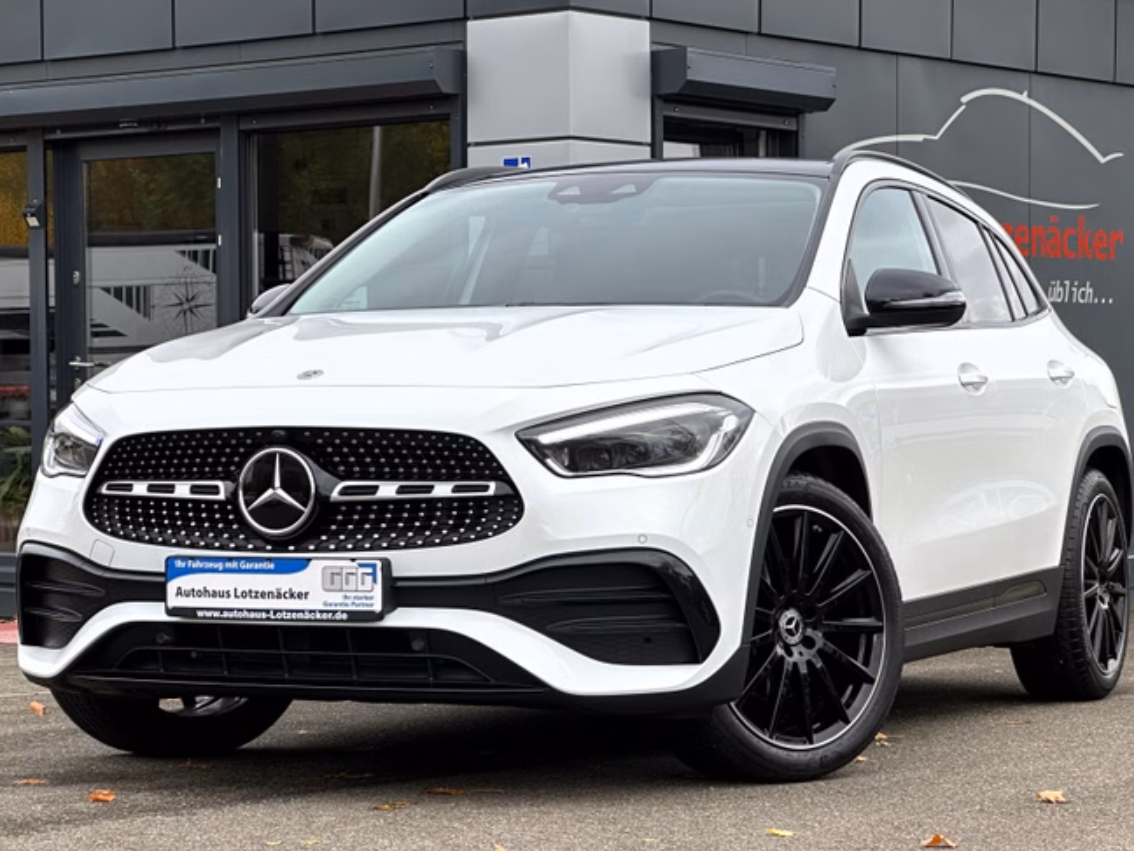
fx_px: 3112
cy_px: 499
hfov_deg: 20.6
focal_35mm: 95
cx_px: 528
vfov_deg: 15.6
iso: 32
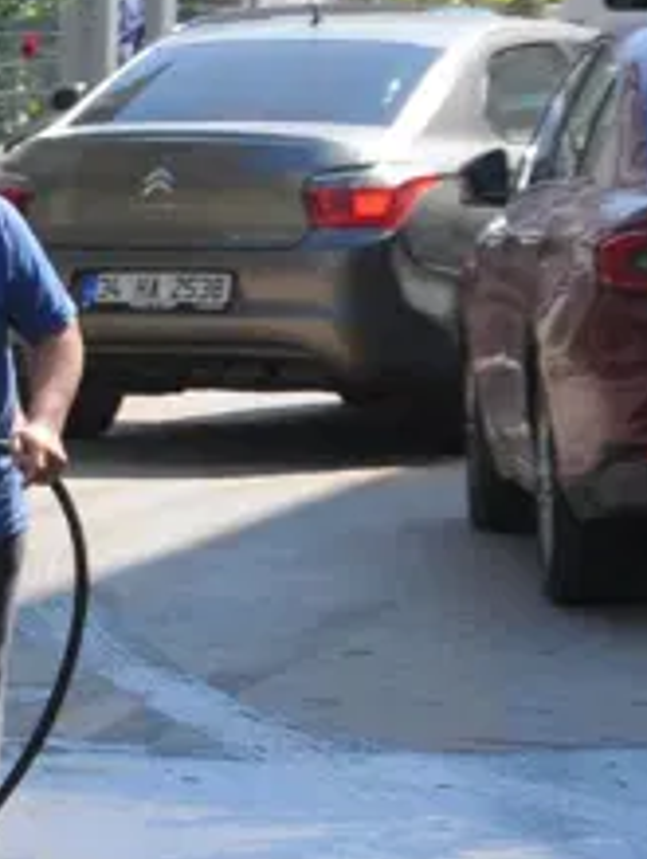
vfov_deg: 8.6
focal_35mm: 231
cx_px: -733
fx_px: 5740
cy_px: 549
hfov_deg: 6.2
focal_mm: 40
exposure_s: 1/400
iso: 320
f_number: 6.3
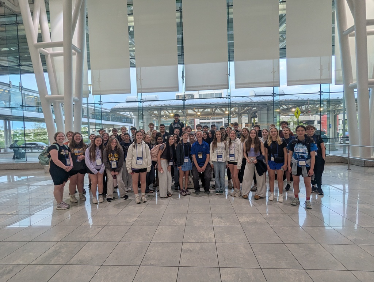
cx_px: 187
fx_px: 173
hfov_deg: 94.4
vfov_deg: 78.2
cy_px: 141
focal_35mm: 16
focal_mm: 2.35
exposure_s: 1/40
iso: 46
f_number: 2.2
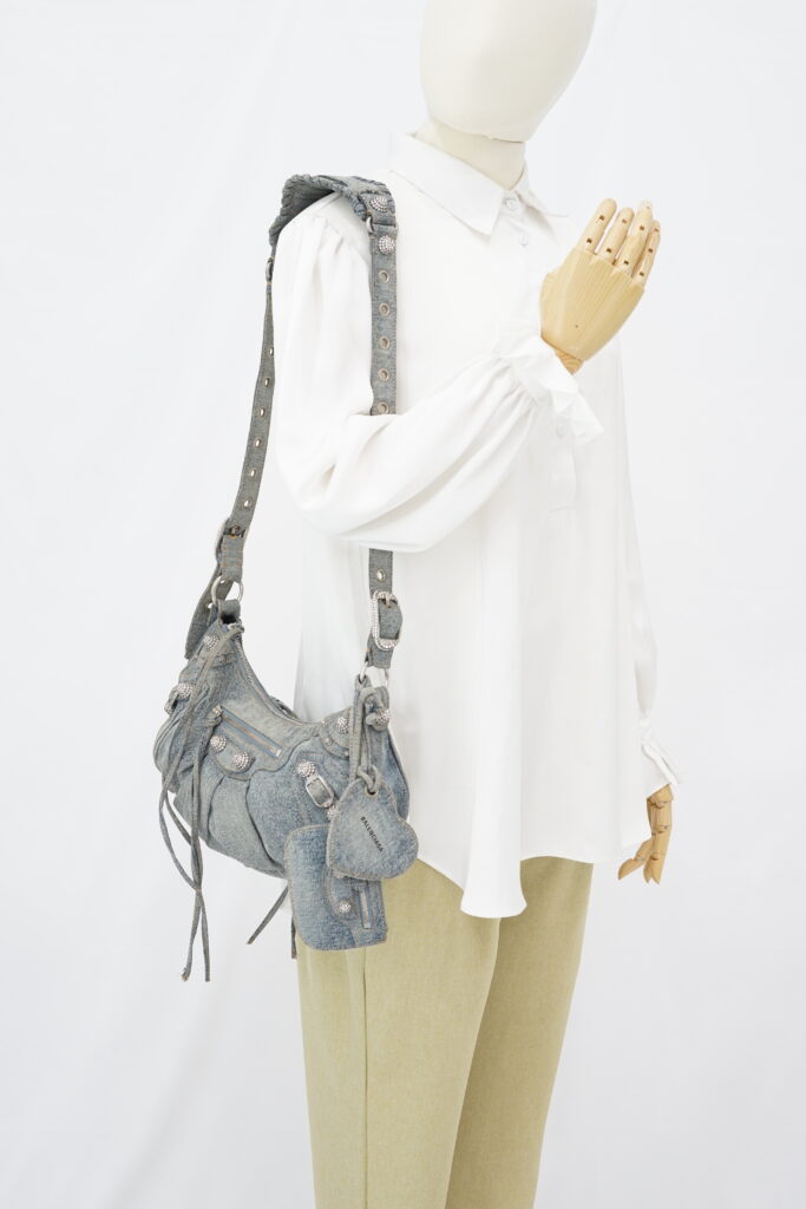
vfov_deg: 39.6
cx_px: 403
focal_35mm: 50
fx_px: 1678
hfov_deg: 27.0
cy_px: 604
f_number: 6.3
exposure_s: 1/6
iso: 640
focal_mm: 50
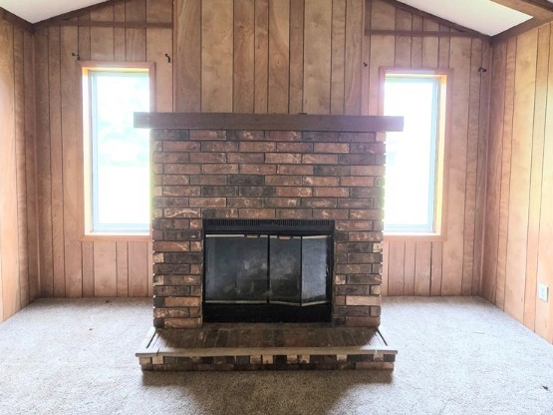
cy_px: 156
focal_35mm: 18
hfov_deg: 87.8
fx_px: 287
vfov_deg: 70.4
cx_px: 271
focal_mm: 2.2
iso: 500
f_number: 2.2
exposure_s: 1/100
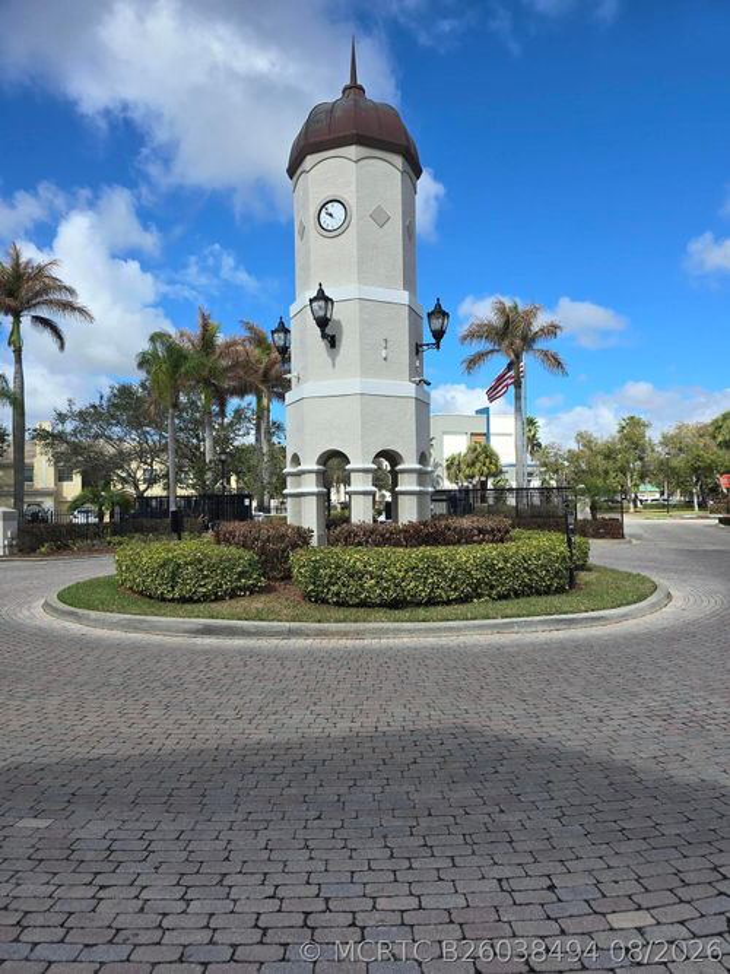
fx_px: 647
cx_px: 365
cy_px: 487
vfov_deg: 73.9
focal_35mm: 23
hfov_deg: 58.9
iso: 12
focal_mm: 6.3
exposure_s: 1/838
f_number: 1.7
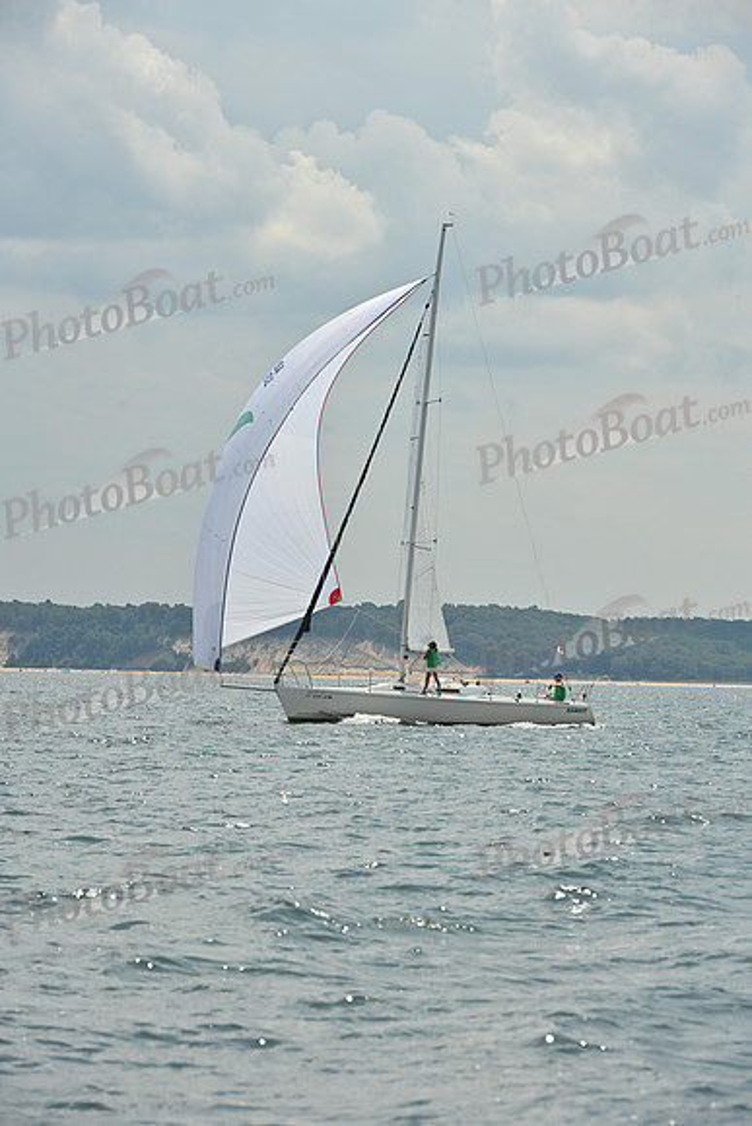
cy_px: 563
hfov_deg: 6.9
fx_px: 6262
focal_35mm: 200
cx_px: 376
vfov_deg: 10.3
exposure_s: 1/1250
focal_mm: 200
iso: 320
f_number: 13
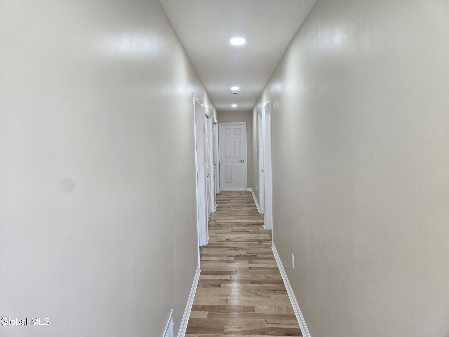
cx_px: 224
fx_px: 298
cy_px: 168
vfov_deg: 58.9
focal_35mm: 23
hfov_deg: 73.9
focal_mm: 5.4
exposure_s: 1/120
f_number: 1.8
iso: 100
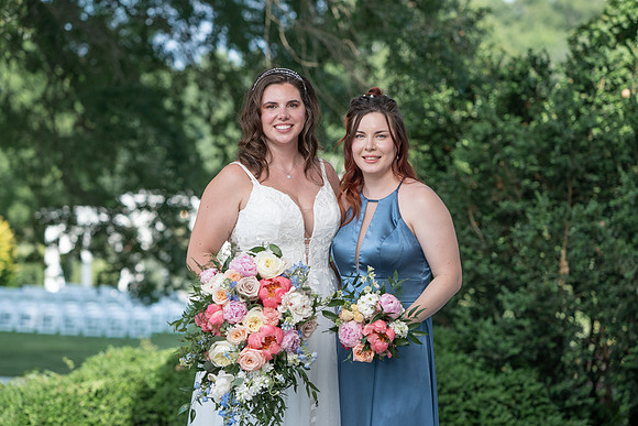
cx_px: 324
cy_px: 217
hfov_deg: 22.8
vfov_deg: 15.3
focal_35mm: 89
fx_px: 1581
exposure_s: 1/500
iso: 64
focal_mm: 85
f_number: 2.8
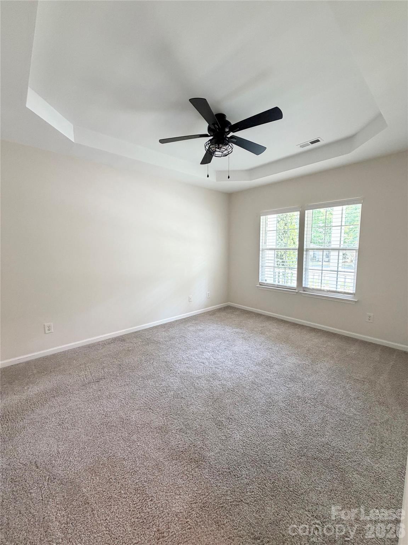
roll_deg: +0.4
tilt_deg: -5.3
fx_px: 220
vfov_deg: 102.1
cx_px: 204
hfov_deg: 85.7
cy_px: 272
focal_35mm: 14
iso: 250
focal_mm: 2.22
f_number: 2.2
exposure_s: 1/60
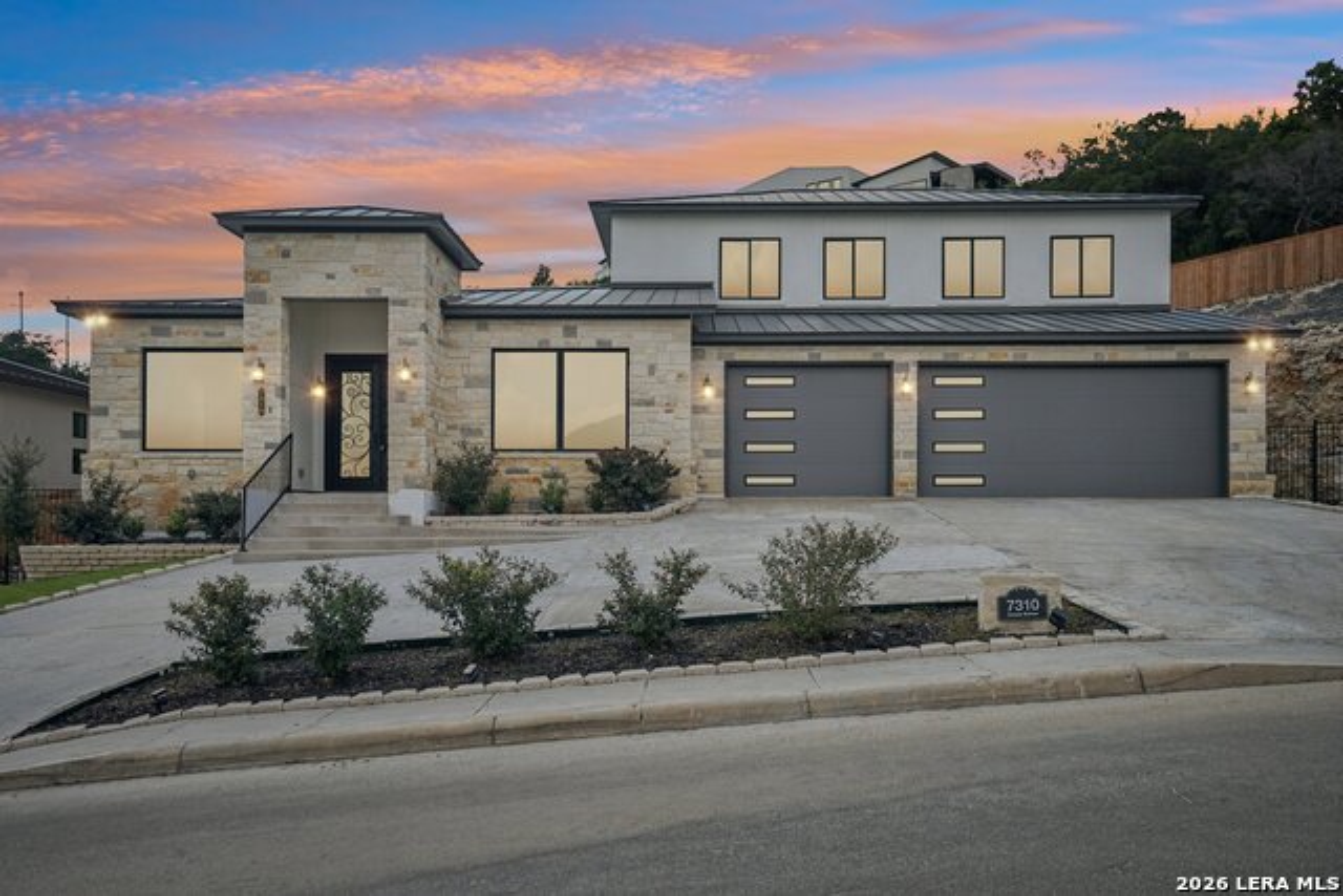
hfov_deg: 60.3
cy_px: 448
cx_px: 672
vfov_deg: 42.3
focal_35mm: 31
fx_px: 1157
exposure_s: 1/1600
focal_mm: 31
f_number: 2.8
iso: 200
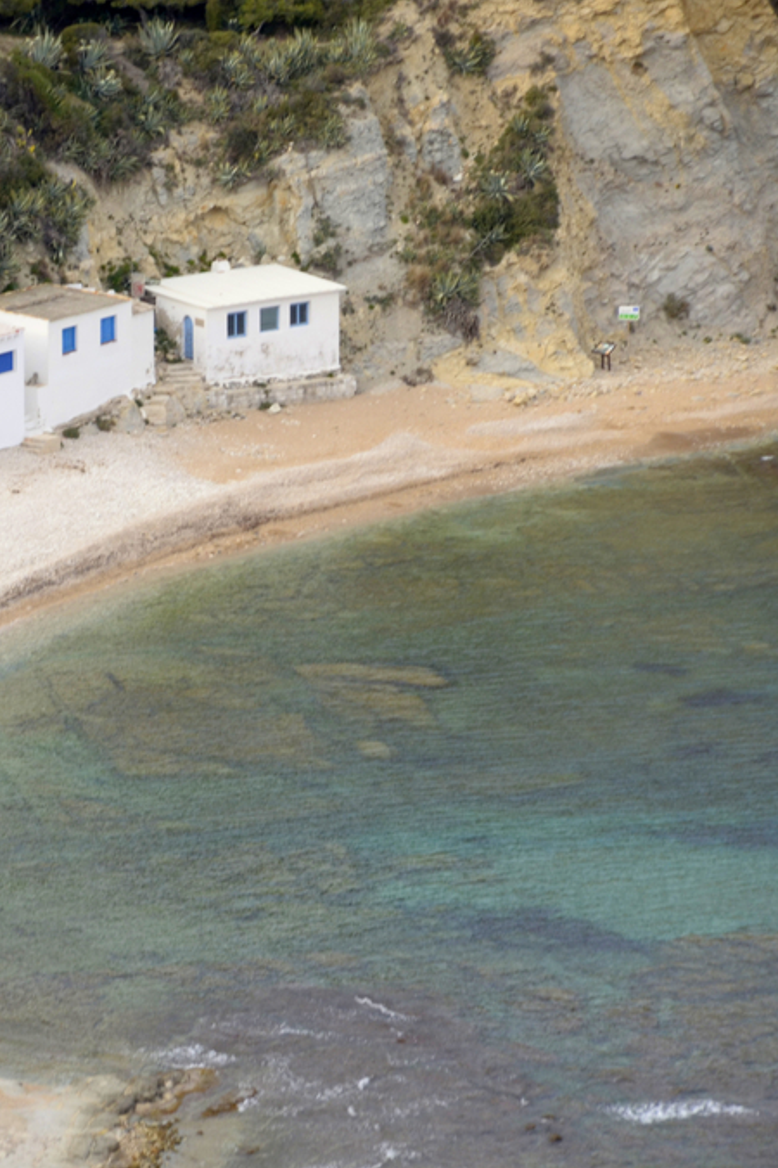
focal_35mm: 454
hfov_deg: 3.0
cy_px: 585
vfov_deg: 4.5
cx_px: 22
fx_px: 14716
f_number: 8
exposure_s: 1/200
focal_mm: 200
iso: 400
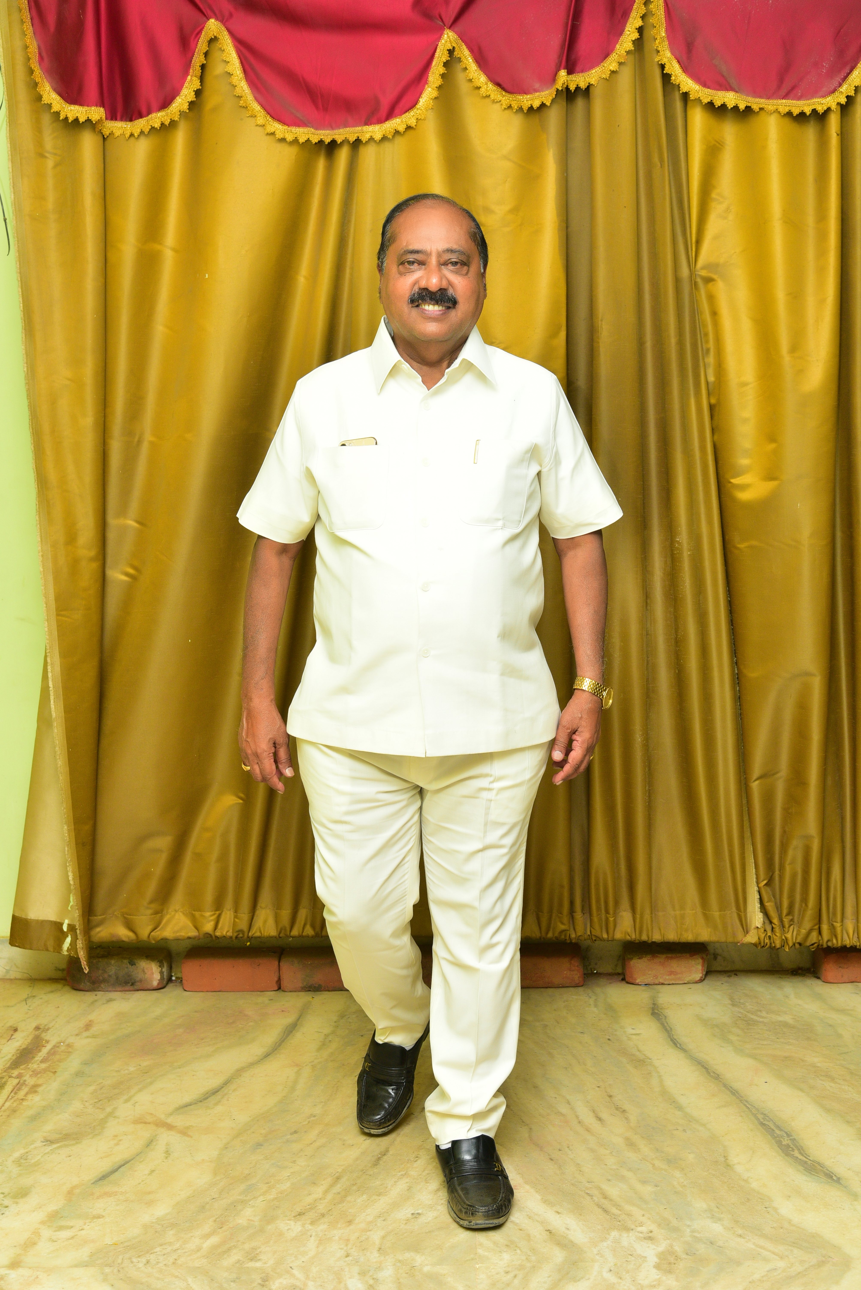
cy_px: 645
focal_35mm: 48
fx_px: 1720
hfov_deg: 28.1
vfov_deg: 41.1
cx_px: 430
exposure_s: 1/160
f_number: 5.6
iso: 800
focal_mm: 48
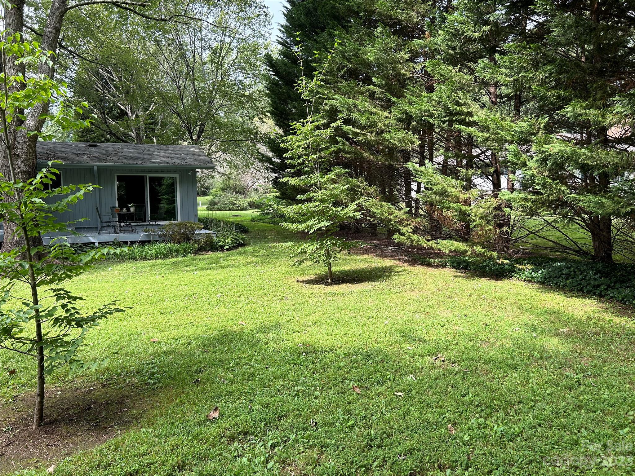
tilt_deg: -2.9
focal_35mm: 26
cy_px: 238
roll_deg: +1.0
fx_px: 477
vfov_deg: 53.1
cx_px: 318
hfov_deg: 67.3
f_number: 1.5
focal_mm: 5.7
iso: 50
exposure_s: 1/674
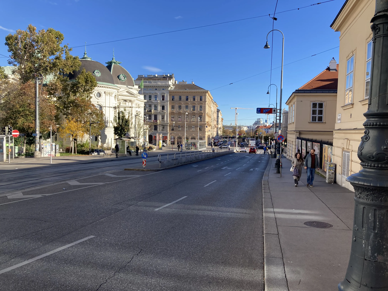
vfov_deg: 49.7
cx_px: 194
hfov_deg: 63.4
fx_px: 314
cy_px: 146
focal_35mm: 28
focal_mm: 3.99
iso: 20
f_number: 1.8
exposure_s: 1/1080
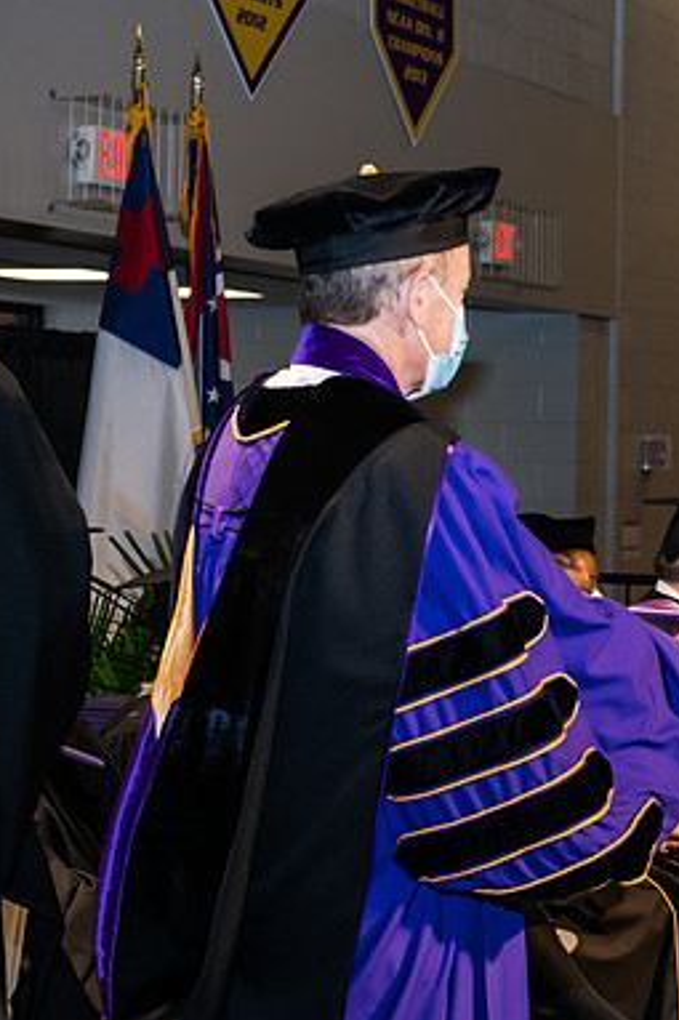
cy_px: 513
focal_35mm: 100
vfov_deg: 20.4
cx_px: 700
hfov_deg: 13.5
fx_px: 2832
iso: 1600
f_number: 6.3
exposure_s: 1/200
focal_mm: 66
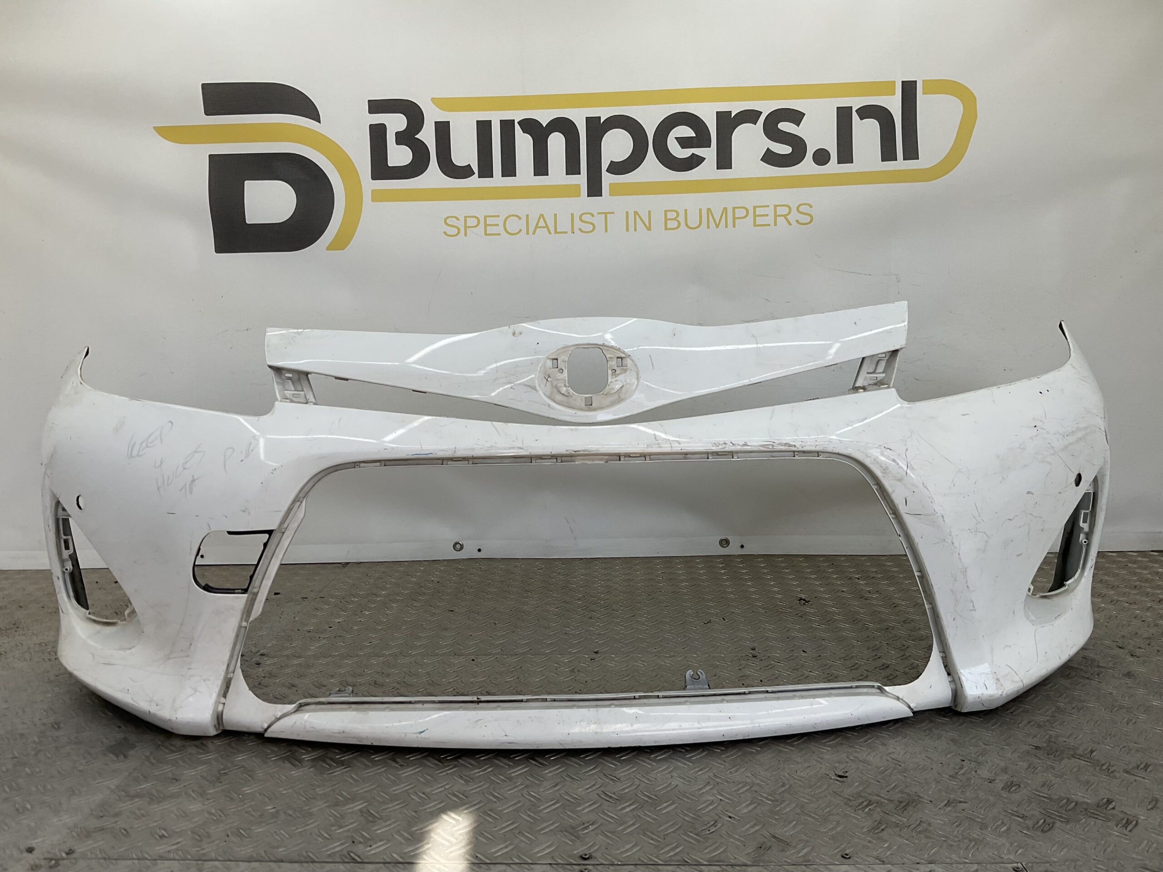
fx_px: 974
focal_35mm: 29
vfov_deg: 48.2
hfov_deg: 61.7
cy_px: 436
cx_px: 582
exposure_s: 1/280
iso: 16
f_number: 1.8
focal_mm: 3
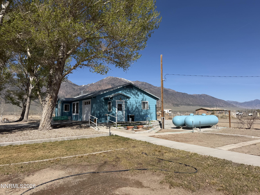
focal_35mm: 24
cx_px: 130
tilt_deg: +4.7
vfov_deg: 56.8
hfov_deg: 71.6
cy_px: 98
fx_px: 180
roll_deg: +1.2
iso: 80
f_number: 1.78
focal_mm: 6.76
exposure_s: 1/8130
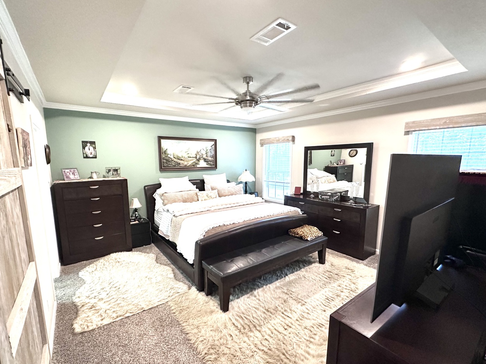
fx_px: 225
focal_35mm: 16
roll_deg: +0.8
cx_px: 232
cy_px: 191
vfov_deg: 78.1
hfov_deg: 94.4
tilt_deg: -7.5
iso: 640
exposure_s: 1/60
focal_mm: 2.22
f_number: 2.2
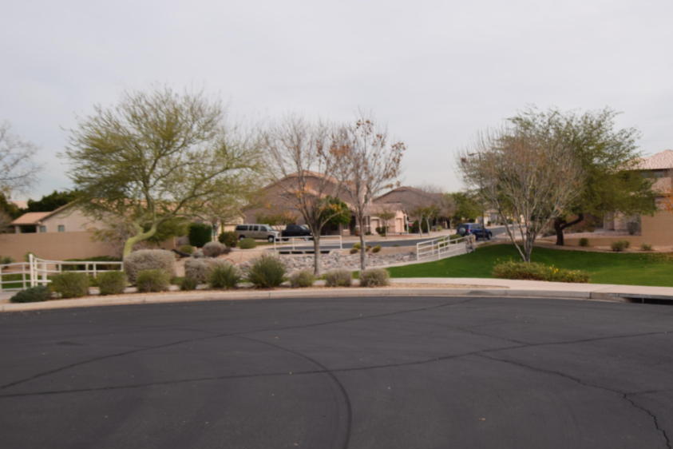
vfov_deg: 32.6
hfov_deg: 47.0
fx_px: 766
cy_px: 236
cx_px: 422
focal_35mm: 41
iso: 100
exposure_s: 1/200
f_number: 10
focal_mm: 20
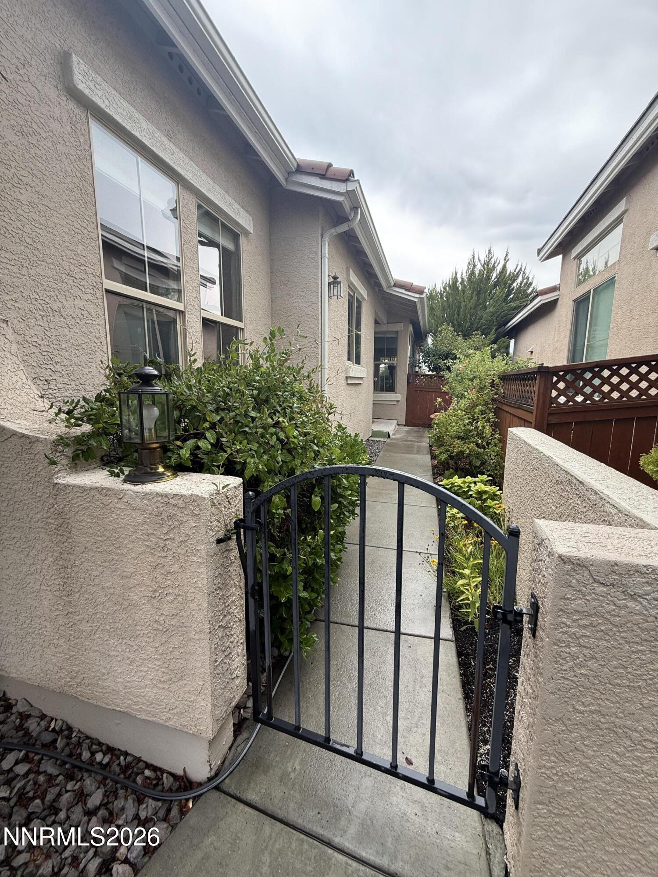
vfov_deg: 102.1
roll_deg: -0.6
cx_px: 329
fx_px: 355
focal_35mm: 14
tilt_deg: -8.6
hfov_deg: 85.7
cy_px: 438
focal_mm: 2.22
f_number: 2.2
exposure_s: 1/209
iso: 50
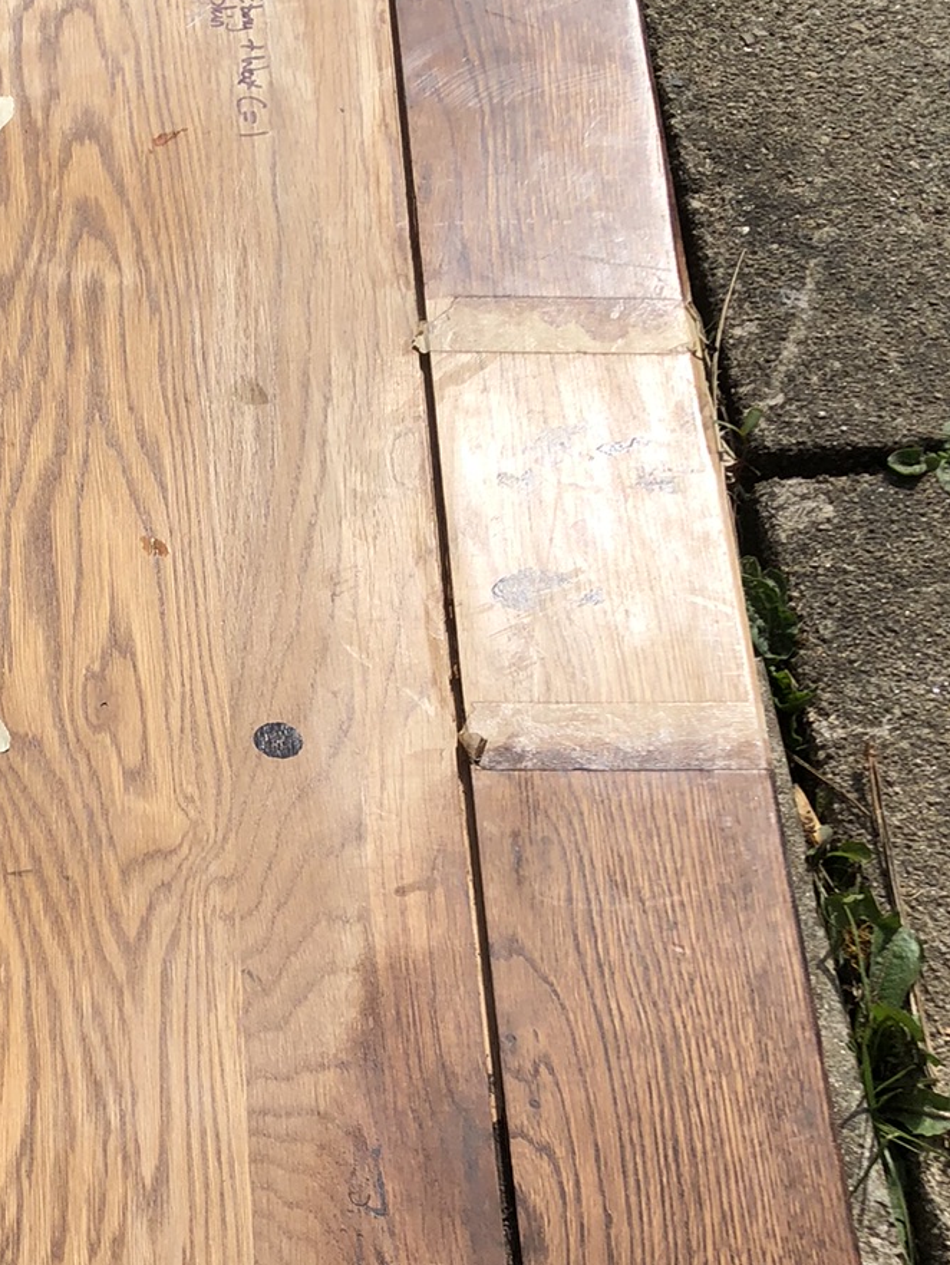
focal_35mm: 65
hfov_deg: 22.3
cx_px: 204
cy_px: 929
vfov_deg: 29.4
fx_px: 2377
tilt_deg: -61.2
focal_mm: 4
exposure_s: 1/2825
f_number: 1.8
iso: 25
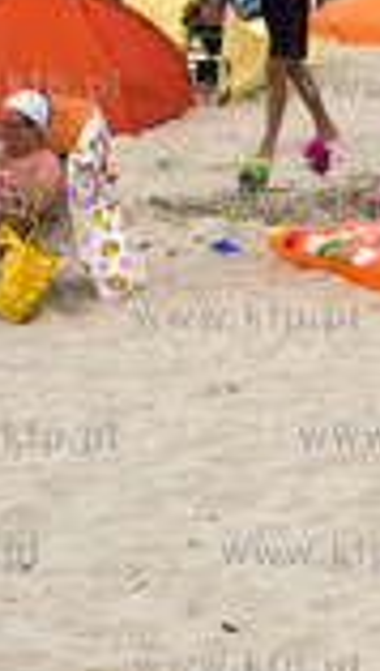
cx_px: 564
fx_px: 2849
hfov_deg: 7.5
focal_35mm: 160
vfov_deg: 13.4
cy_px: 145
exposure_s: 1/250
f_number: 13
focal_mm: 40
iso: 250
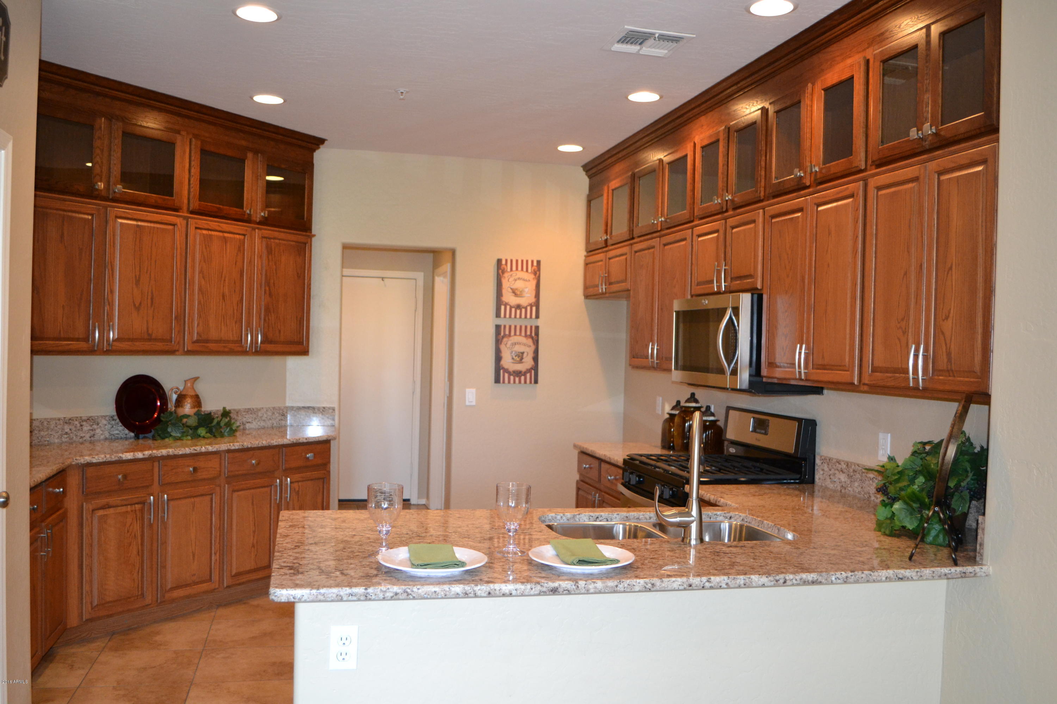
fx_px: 881
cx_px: 528
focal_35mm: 30
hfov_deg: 61.9
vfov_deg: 43.6
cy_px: 352
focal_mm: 20
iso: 1400
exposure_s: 1/60
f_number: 3.8
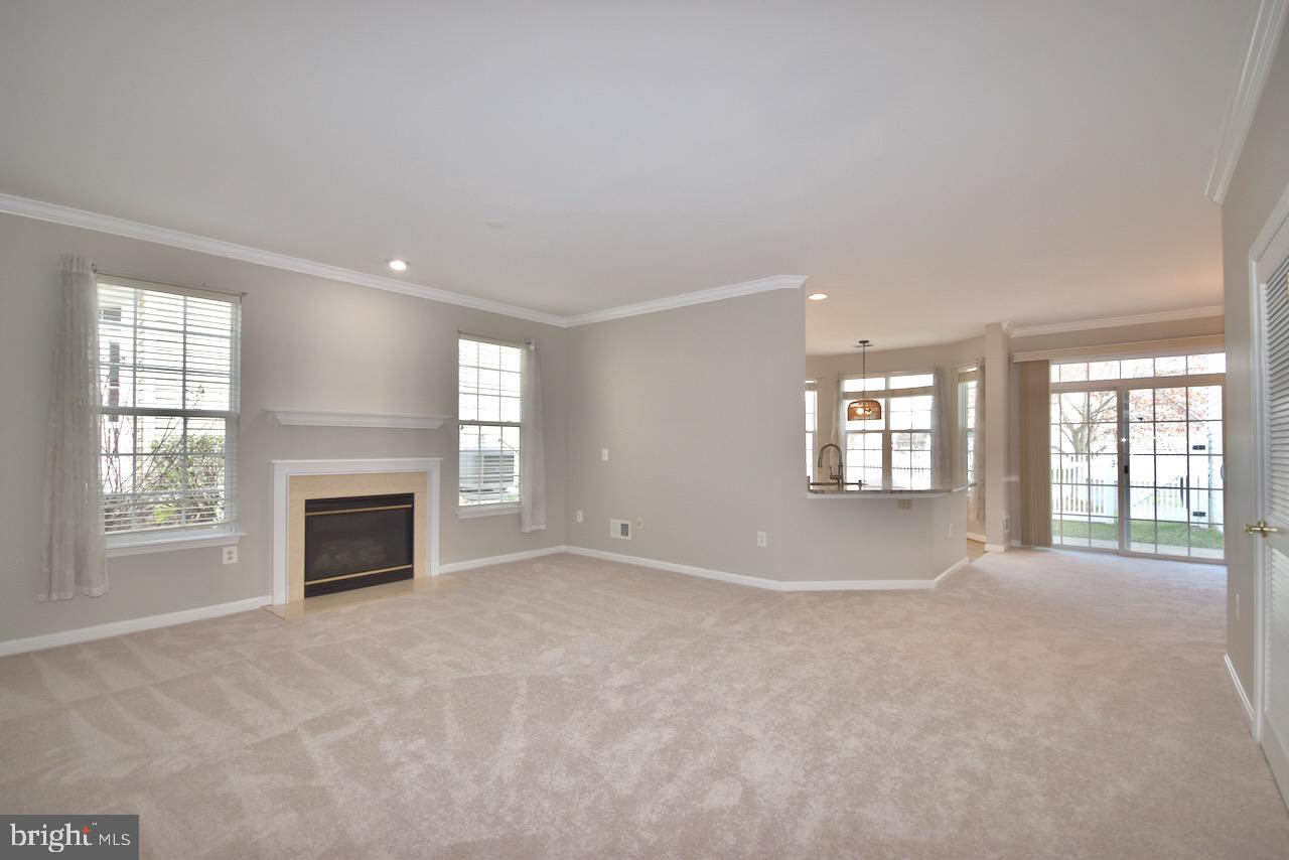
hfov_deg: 95.0
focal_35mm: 16
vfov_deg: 72.1
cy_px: 430
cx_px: 644
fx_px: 591
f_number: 5.6
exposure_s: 1/60
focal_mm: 11
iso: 400
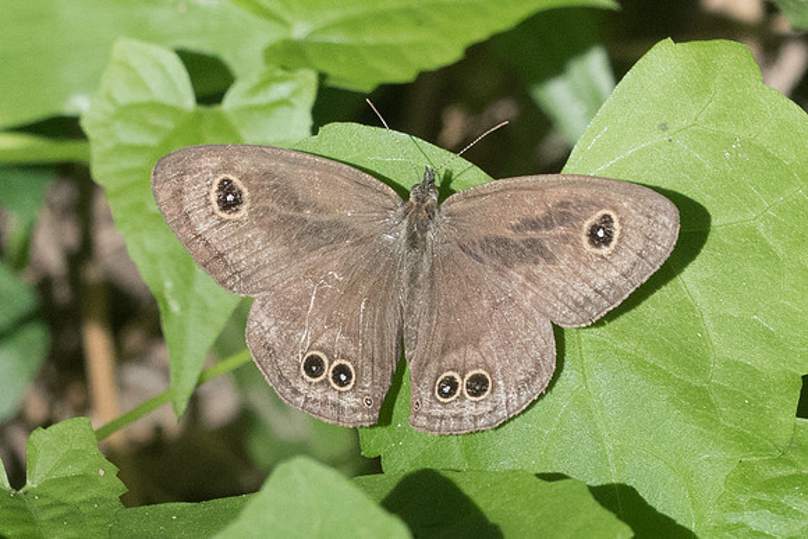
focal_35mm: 919
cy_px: 319
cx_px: 182
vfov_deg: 1.5
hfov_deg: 2.2
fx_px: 20621
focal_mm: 150
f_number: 8
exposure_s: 1/1000
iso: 1000
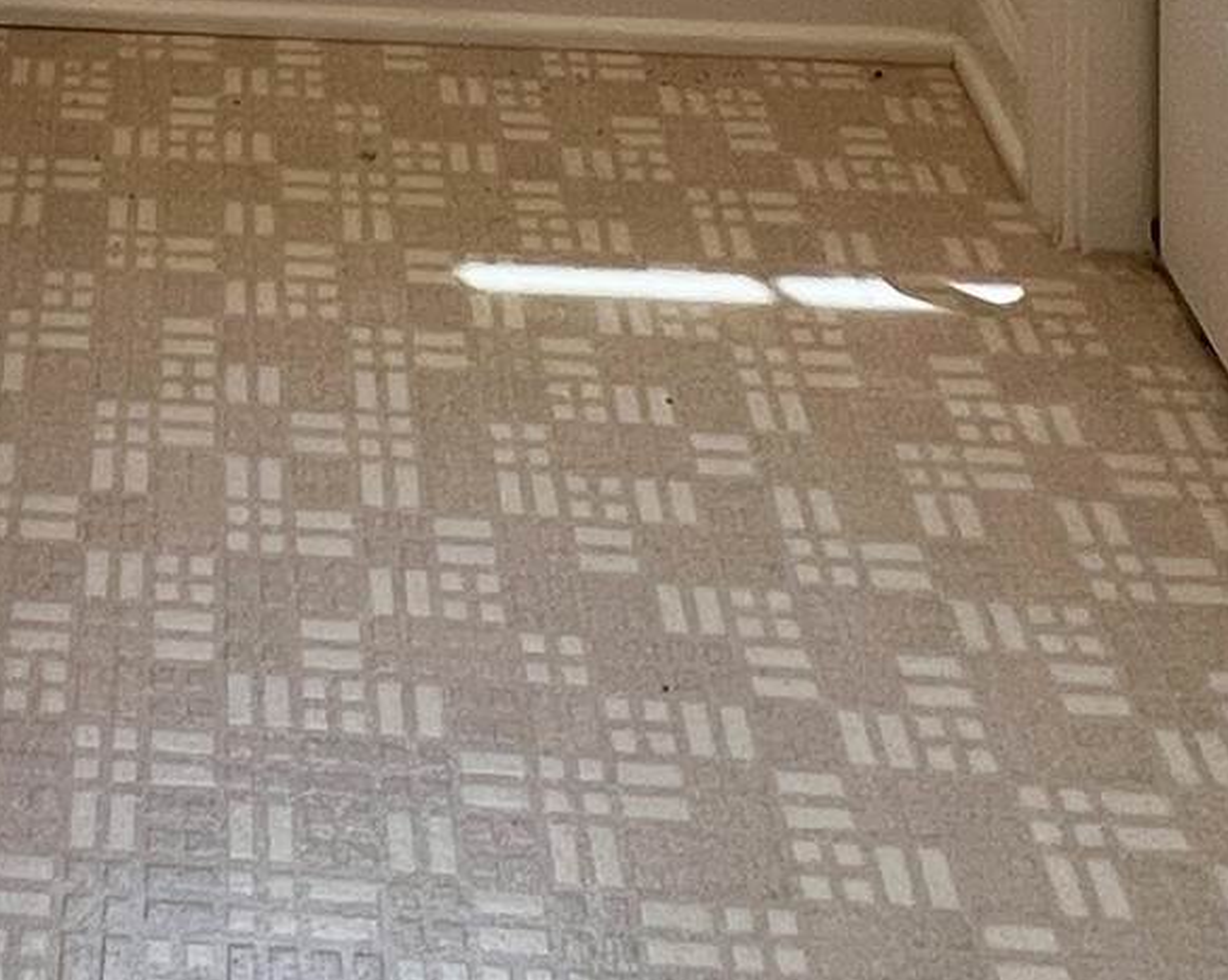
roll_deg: +0.7
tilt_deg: -2.9
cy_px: -1330
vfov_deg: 14.9
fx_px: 2434
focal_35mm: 67
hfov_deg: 26.4
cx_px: -80
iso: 32
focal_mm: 1.57
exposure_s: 1/179
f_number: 1.8
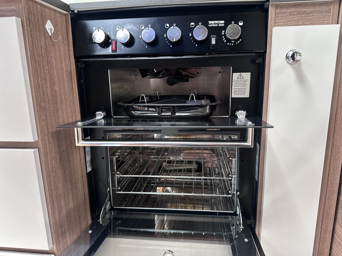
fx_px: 237
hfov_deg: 71.6
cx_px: 171
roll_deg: +0.6
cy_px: 128
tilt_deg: -11.2
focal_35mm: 24
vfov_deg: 56.8
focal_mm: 6.86
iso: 250
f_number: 1.78
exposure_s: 1/121
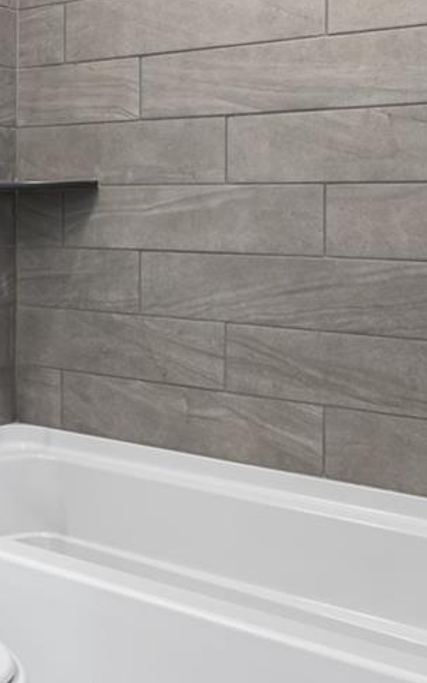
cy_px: 205
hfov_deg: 20.0
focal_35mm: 54
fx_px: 1005
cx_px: -250
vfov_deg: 37.0
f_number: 8
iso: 125
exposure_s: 1/1.67
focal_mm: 16
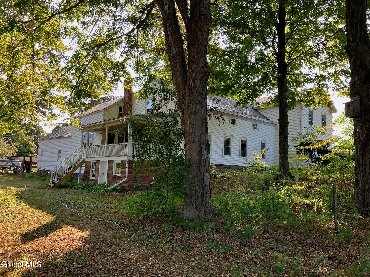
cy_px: 138
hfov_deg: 63.4
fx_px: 299
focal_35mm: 28
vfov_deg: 49.7
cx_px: 185
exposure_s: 1/194
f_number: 1.8
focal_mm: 3.99
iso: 32
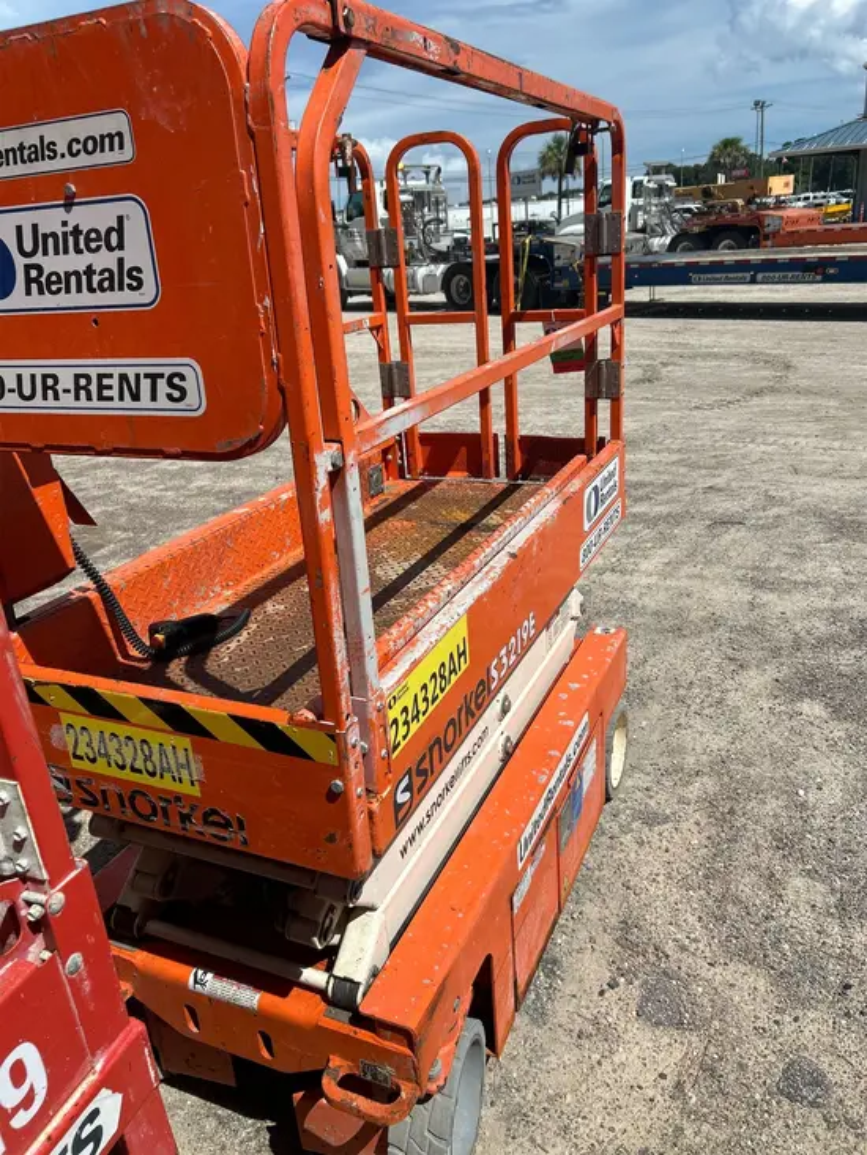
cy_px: 578
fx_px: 868
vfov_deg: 67.3
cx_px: 434
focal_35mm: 26
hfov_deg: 53.1
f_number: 1.5
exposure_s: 1/6579
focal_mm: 5.7
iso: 50
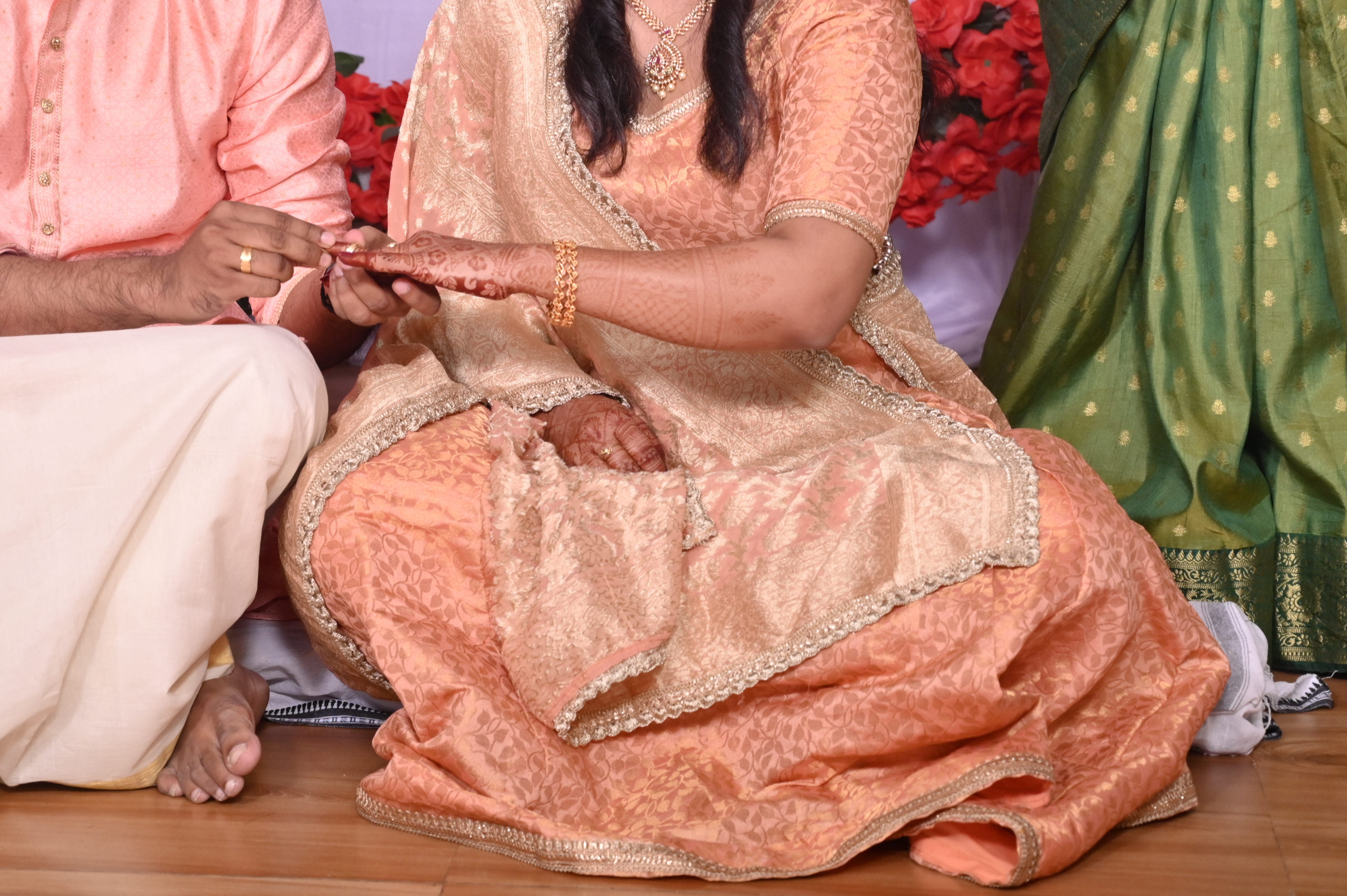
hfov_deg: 17.9
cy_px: 177
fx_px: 4263
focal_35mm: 114
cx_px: 359
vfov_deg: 12.0
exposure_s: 1/200
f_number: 5.6
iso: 640
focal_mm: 70
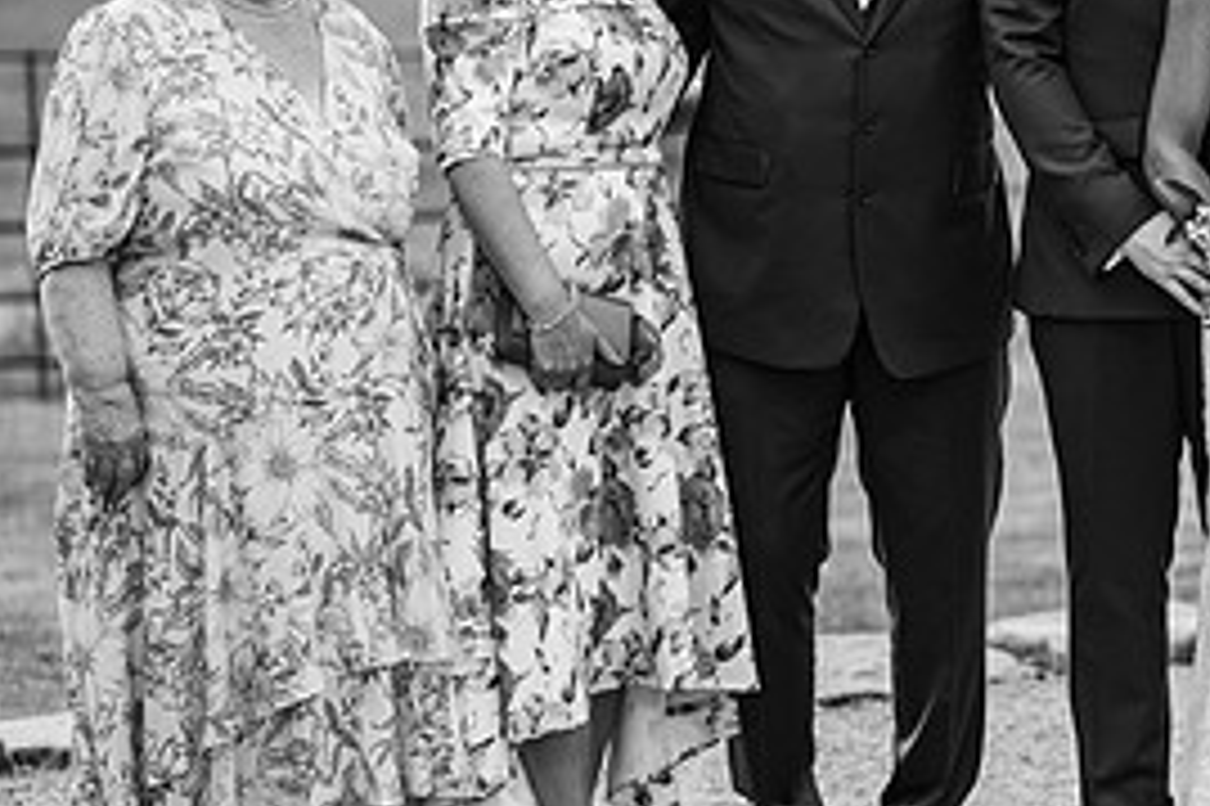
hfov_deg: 11.2
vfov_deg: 7.5
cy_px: 297
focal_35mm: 183
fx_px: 6147
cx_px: 1102
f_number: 2.2
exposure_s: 1/800
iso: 100
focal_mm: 85
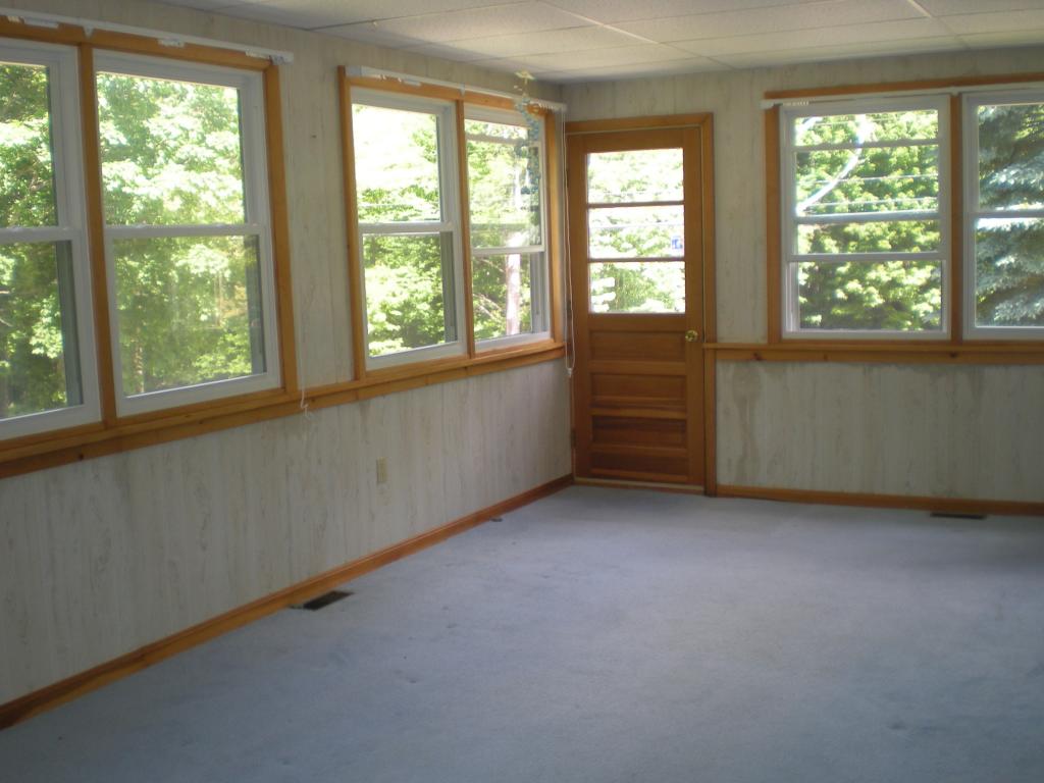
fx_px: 1146
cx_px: 522
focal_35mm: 38
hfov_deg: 49.0
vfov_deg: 37.7
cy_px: 392
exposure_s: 1/60.2
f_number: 3.1
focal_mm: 6.3
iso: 96
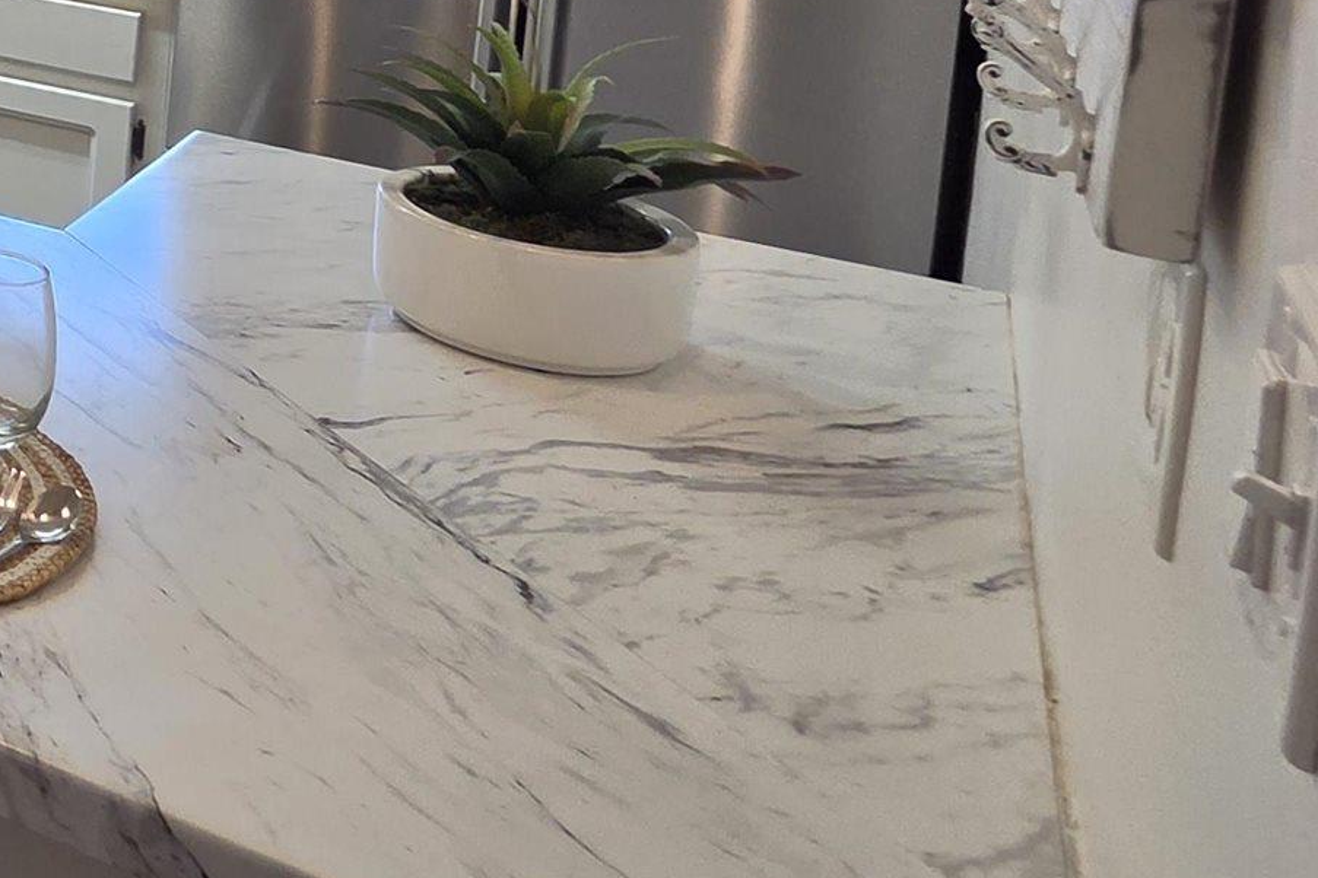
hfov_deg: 26.3
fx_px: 1684
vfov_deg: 25.1
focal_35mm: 46
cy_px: -277
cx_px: -784
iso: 125
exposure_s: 1/120
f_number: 2.2
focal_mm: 2.2
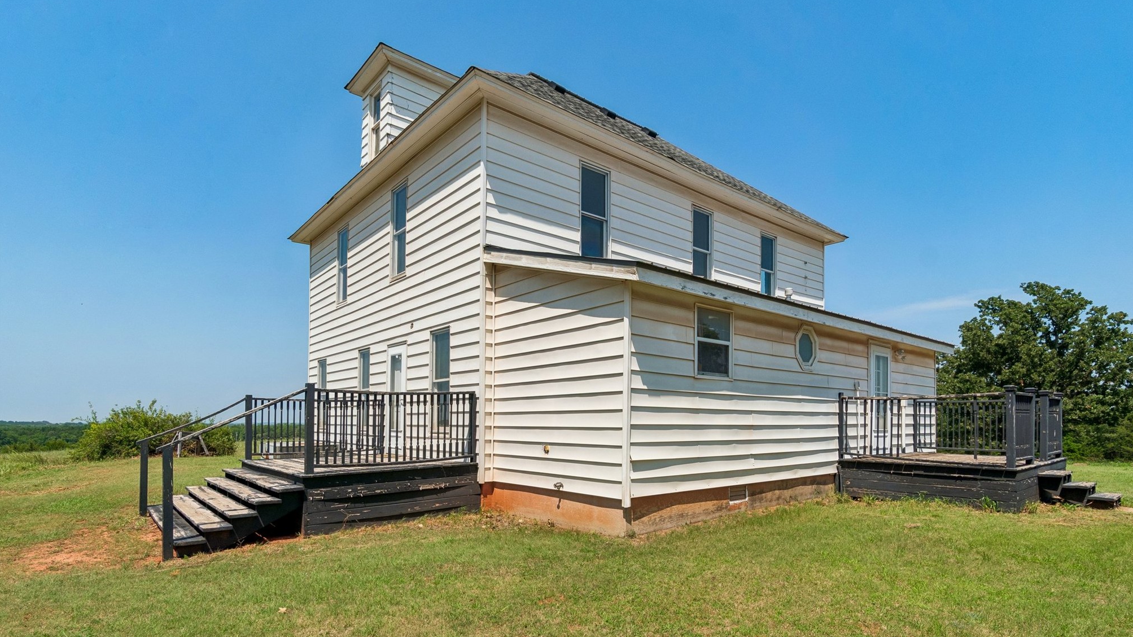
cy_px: 333
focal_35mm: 18
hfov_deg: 94.2
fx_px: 527
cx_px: 573
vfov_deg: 62.3
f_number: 9
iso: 100
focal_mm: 11
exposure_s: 1/640
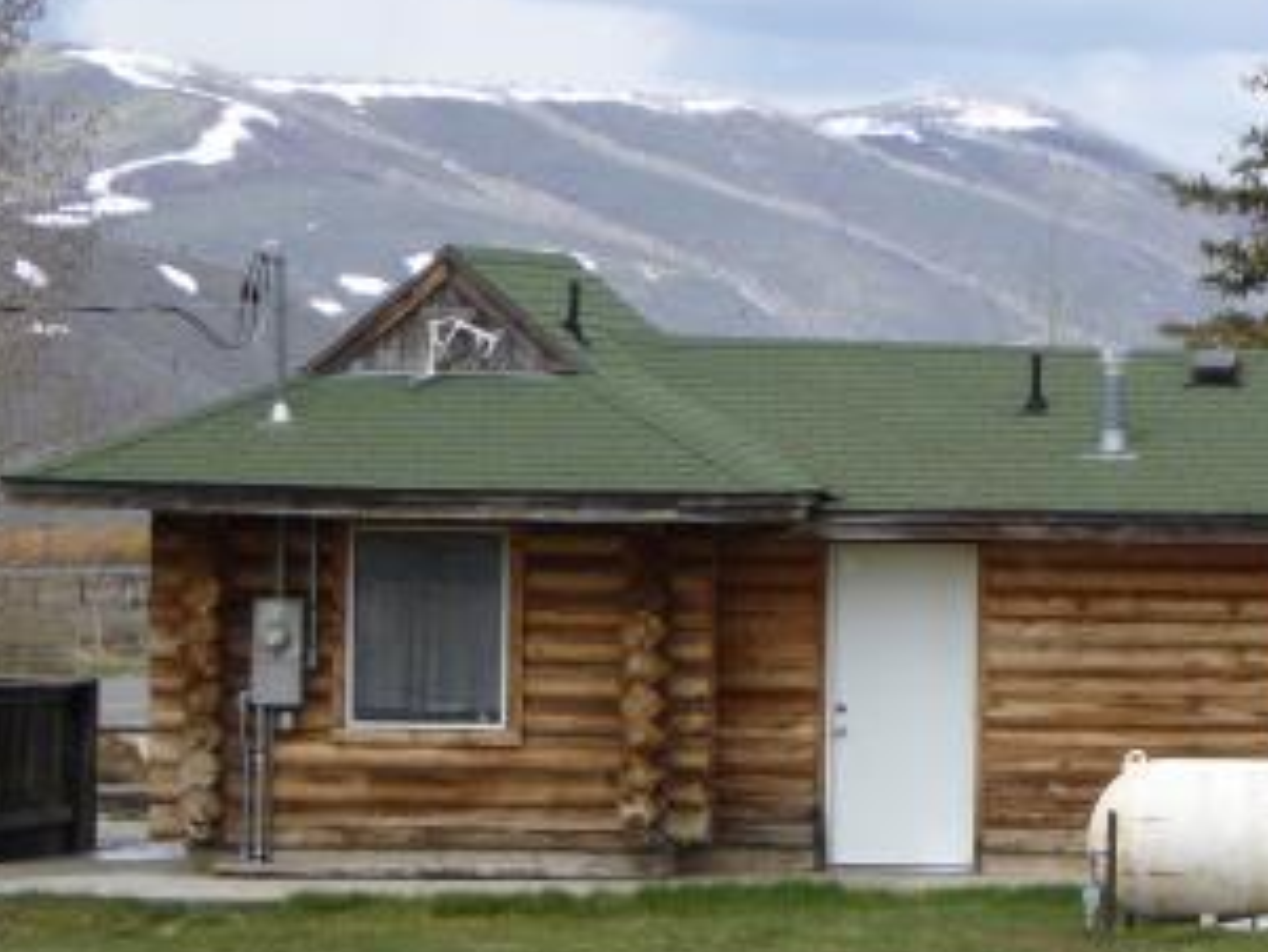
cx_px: 982
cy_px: 644
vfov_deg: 4.7
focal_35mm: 319
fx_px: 11690
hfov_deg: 6.2
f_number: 5.3
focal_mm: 24.2
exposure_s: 1/400
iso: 100
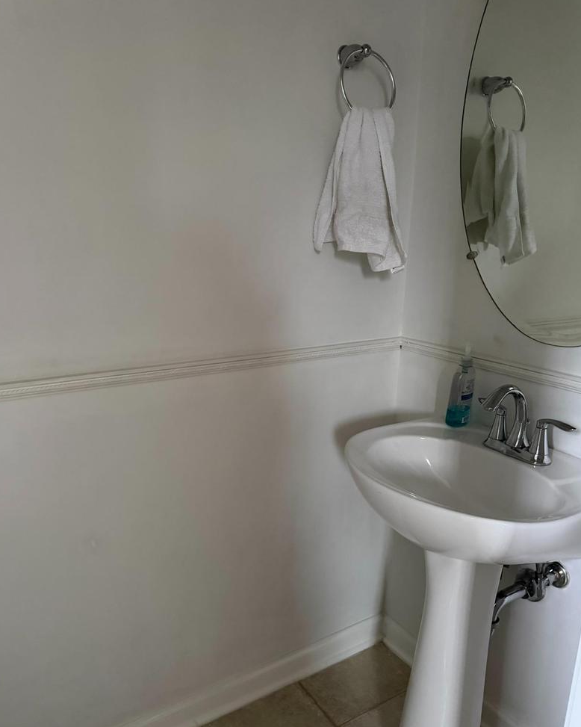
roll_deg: -1.0
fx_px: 559
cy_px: 396
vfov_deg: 65.9
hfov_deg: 54.9
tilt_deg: -15.1
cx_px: 294
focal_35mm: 26
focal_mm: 6.76
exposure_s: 1/40
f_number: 1.78
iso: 800
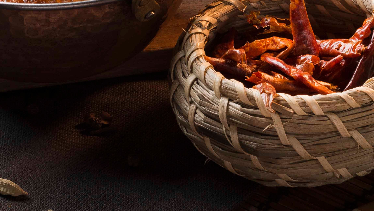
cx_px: 295
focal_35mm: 287
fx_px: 2846
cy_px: -147
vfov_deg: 4.2
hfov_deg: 7.5
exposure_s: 1/160
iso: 400
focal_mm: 85
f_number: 43
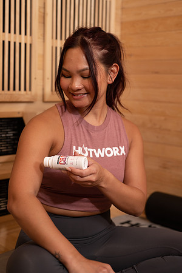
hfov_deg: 27.0
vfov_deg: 39.6
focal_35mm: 50
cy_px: 136
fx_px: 379
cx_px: 91
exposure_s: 1/100
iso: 320
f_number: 2.8
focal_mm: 50
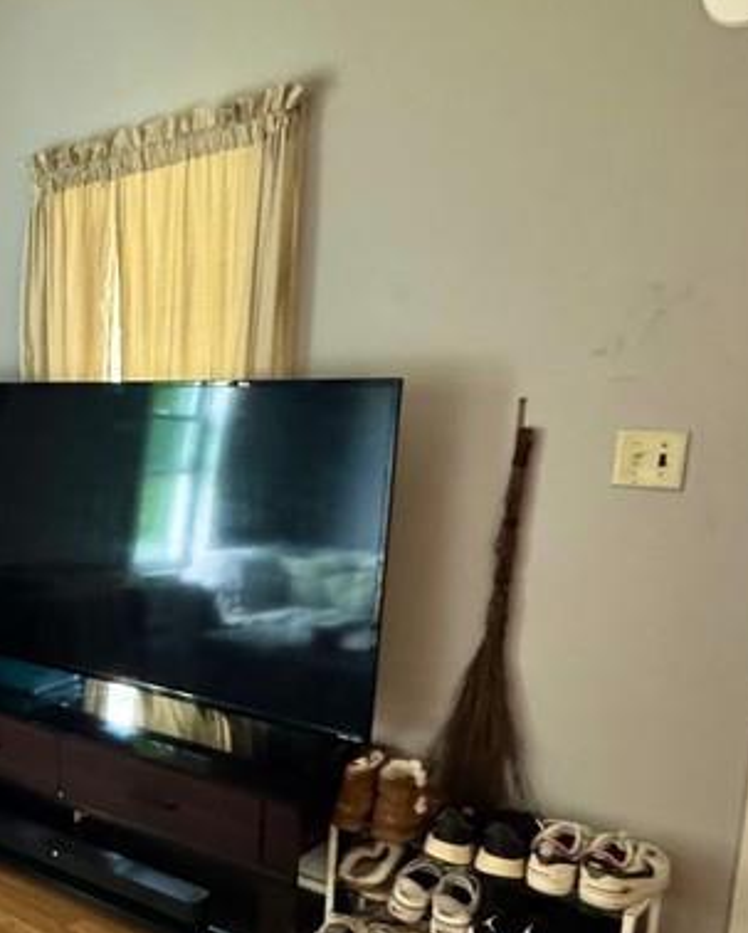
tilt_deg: -10.3
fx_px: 1023
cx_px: -84
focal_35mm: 37
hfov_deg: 34.4
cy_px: 563
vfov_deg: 48.7
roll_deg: +0.3
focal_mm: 2.22
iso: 1250
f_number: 2.2
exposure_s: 1/40
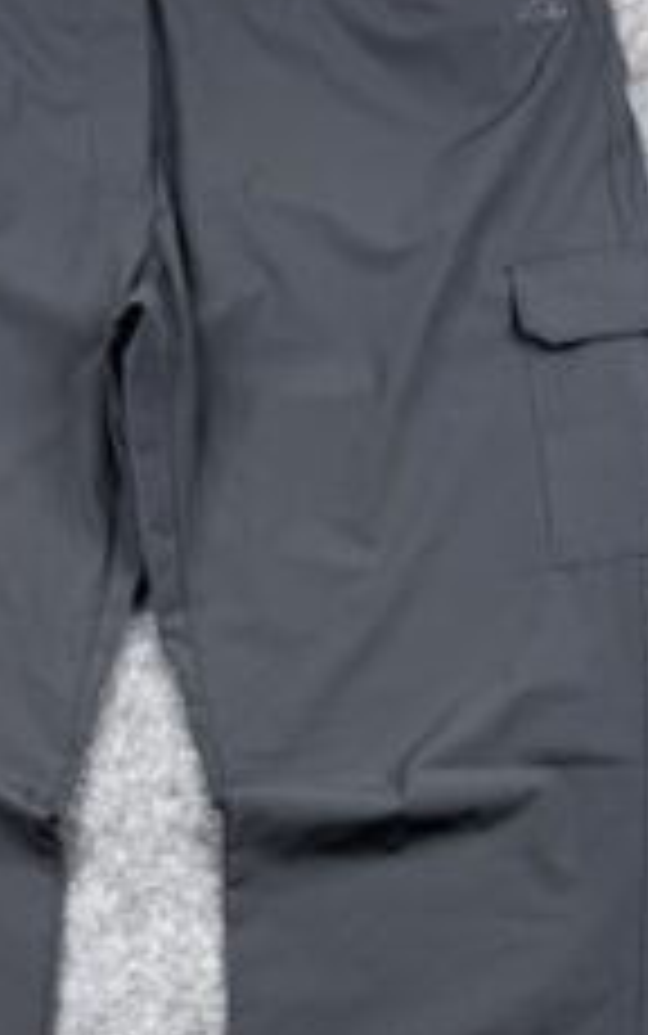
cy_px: 853
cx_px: 135
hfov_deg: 21.8
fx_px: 1665
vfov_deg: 33.4
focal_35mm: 59
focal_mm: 6.76
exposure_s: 1/100
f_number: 1.78
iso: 50
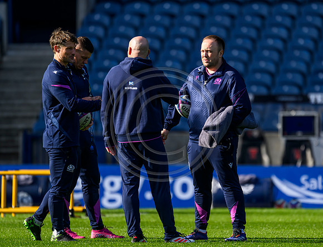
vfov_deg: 2.1
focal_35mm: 729
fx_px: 6845
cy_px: 100
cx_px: 215
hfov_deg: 2.7
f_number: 4
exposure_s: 1/2000
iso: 500
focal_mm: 560
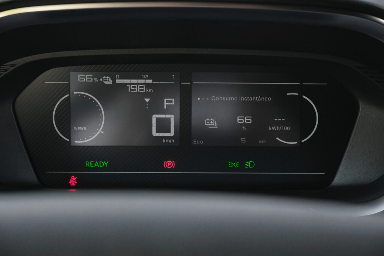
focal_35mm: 68
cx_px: 192
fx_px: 725
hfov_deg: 29.7
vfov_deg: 20.0
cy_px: 128
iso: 1600
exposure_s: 1/80
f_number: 9
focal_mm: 45
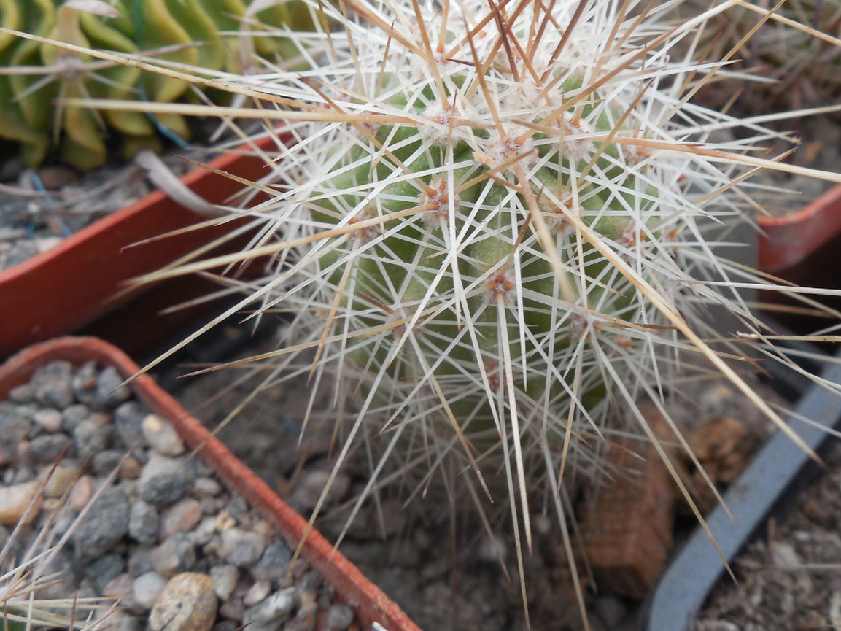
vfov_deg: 33.3
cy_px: 215
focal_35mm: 43
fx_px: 1045
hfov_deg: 43.7
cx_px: 489
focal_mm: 5.6
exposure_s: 1/30
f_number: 3.6
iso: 125
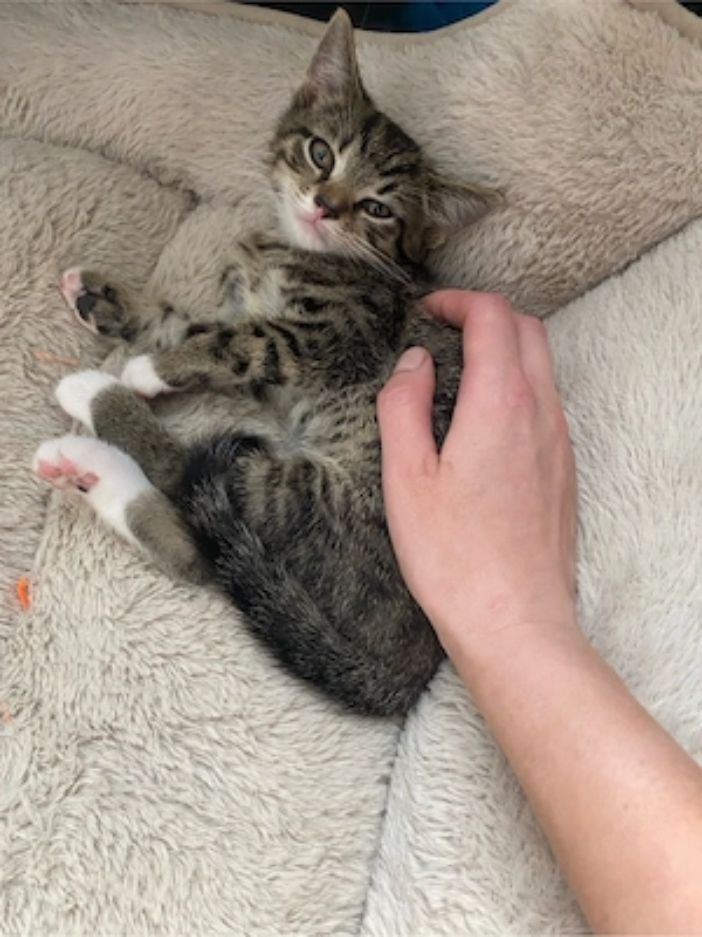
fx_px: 703
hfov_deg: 53.1
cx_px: 351
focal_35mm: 26
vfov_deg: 67.3
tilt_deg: -67.7
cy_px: 468
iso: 320
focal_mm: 4.25
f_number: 1.8
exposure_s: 1/60
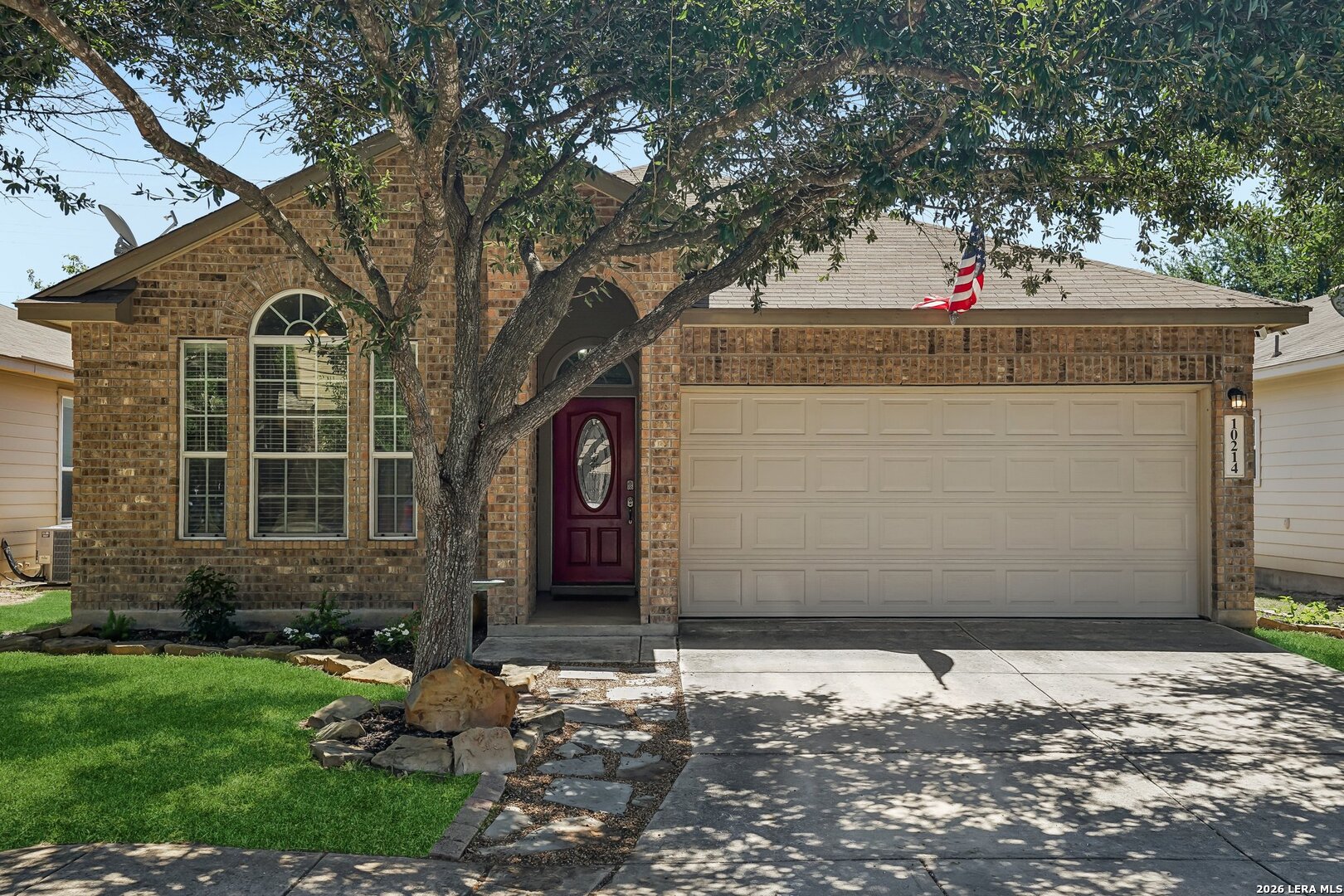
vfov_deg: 40.0
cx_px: 672
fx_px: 1232
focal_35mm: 33
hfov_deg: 57.2
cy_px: 448
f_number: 8
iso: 200
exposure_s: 1/80
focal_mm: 33
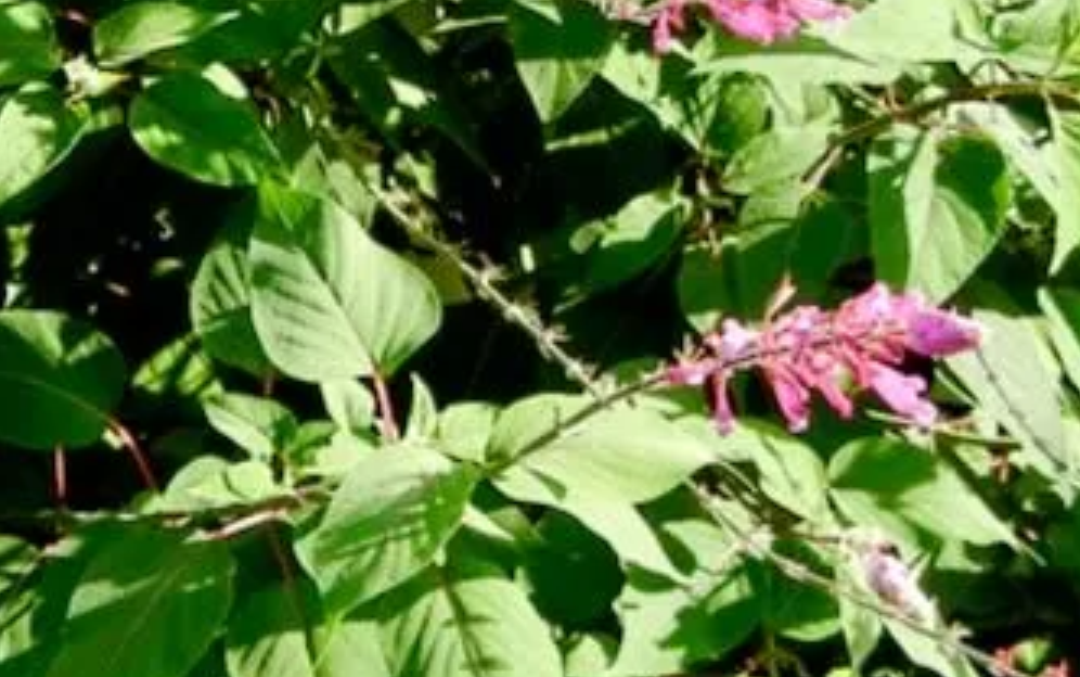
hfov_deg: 21.2
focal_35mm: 98
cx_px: 670
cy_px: -291
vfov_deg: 12.8
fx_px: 2886
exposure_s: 1/256
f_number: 3.5
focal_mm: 5.4
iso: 160
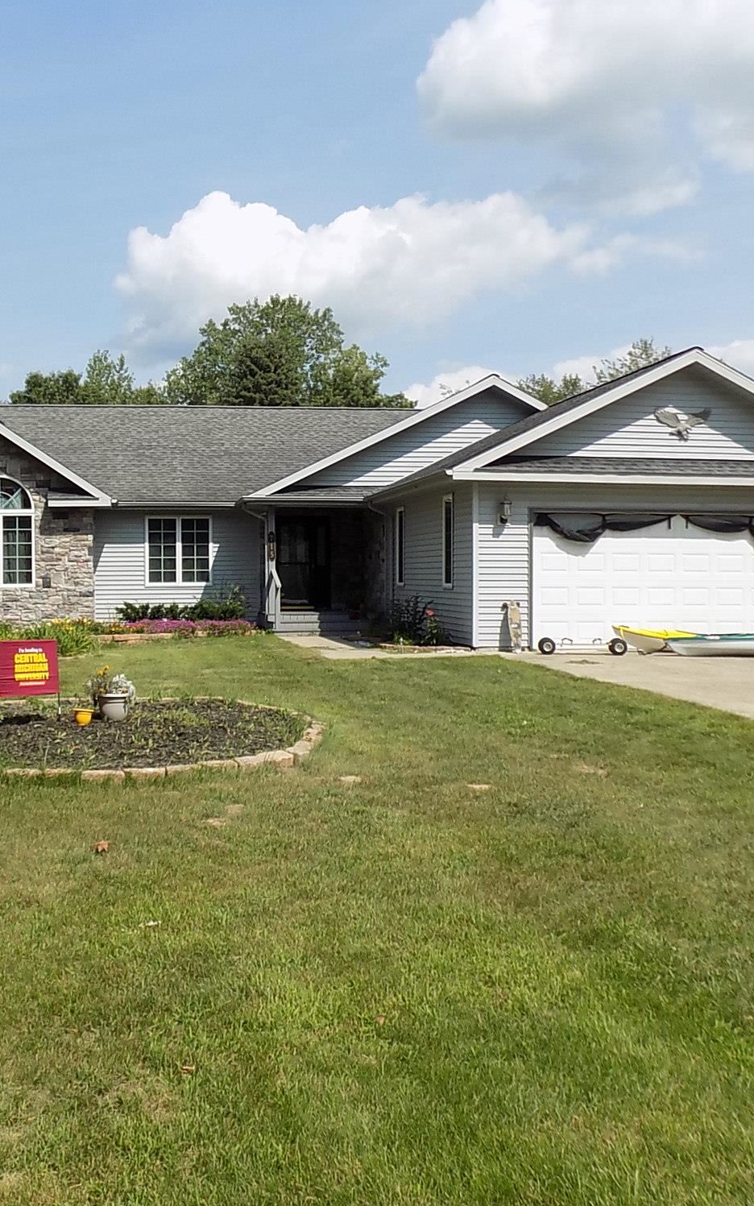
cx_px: 277
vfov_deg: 52.7
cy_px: 628
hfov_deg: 34.2
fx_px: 1216
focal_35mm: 37
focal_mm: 4
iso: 80
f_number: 3.1
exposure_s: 1/1250
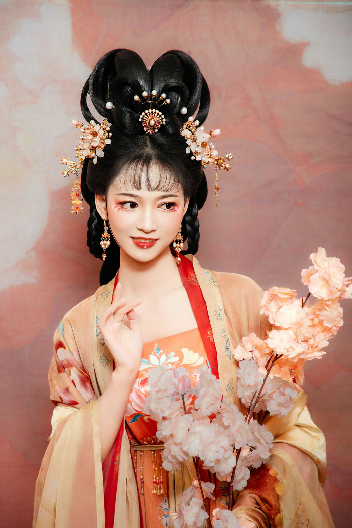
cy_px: 264
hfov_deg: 13.3
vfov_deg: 19.8
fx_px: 1511
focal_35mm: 103
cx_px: 176
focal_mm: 105
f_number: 5
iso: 100
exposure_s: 1/160
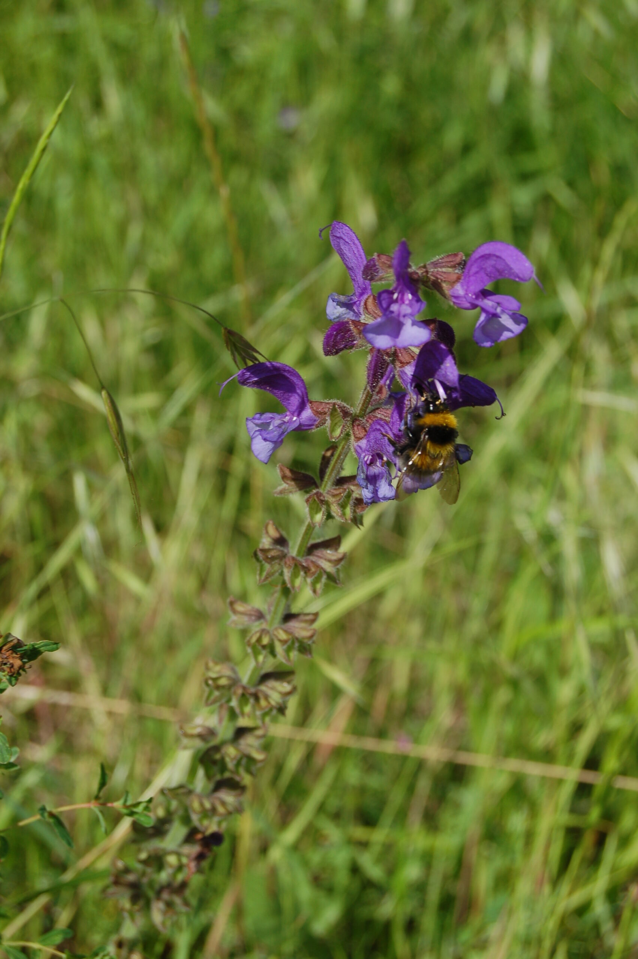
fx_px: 2197
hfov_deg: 16.5
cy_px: 480
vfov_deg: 24.6
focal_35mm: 82
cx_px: 319
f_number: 9
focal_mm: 55
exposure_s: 1/320
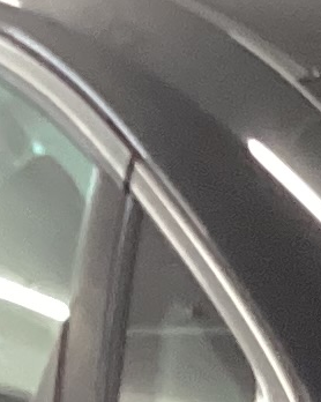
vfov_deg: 6.4
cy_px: 1005
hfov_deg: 5.2
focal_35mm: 284
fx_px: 3376
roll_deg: +0.2
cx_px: 864
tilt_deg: -21.0
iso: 250
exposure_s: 1/50
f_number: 2.4
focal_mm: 3.3
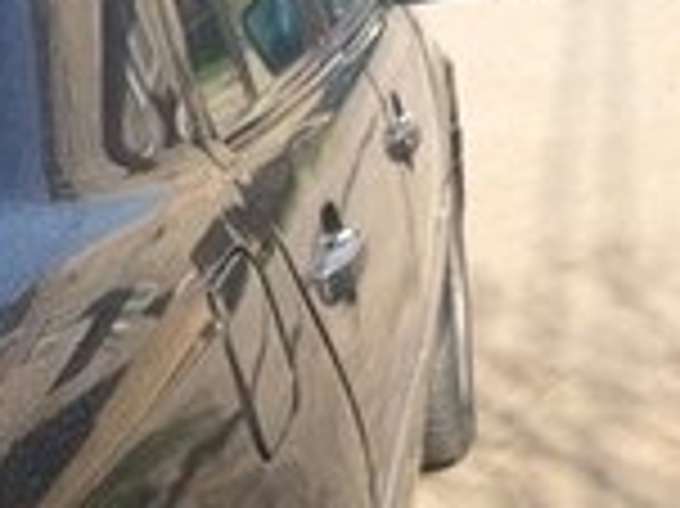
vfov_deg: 11.1
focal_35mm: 127
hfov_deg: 15.3
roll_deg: +11.7
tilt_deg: -25.0
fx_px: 2493
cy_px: 793
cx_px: 18
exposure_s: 1/1172
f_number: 2.2
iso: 32
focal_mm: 4.15
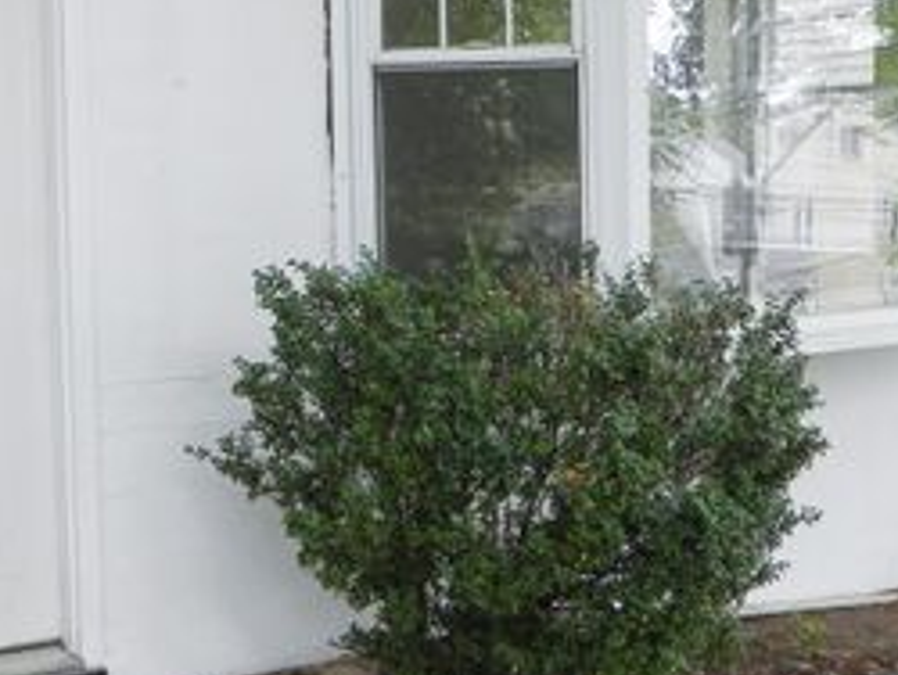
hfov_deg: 29.0
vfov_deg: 22.2
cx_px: 259
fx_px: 1714
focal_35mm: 66
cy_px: 253
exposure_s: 1/92
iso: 160
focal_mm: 5.9
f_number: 4
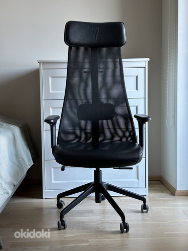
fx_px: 348
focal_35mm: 48
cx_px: 94
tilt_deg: -4.2
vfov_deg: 39.7
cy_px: 126
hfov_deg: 30.3
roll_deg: +0.3
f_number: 1.78
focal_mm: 6.86
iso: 160
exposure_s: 1/60
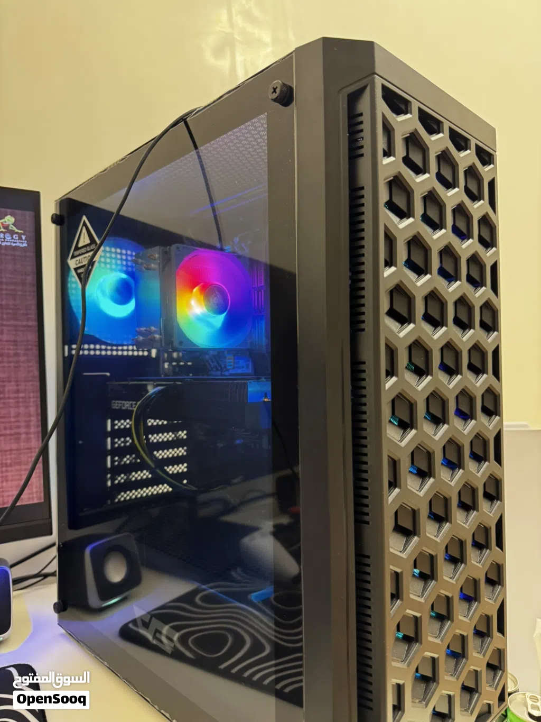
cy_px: 361
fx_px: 500
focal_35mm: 24
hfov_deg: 56.8
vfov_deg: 71.6
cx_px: 270
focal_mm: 6.76
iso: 800
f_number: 1.78
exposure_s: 1/40
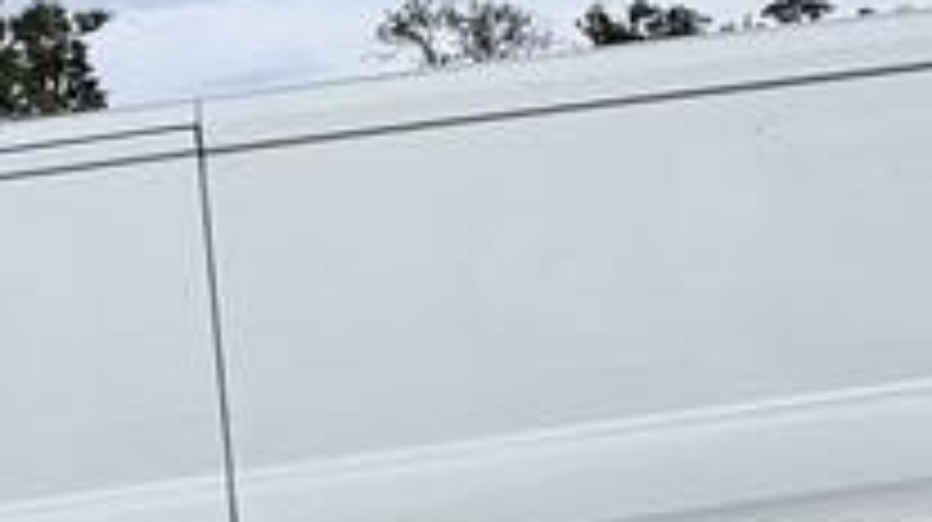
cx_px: -36
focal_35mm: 66
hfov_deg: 29.4
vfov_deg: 17.9
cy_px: 477
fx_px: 1630
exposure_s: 1/2874
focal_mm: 2.22
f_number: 2.2
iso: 50
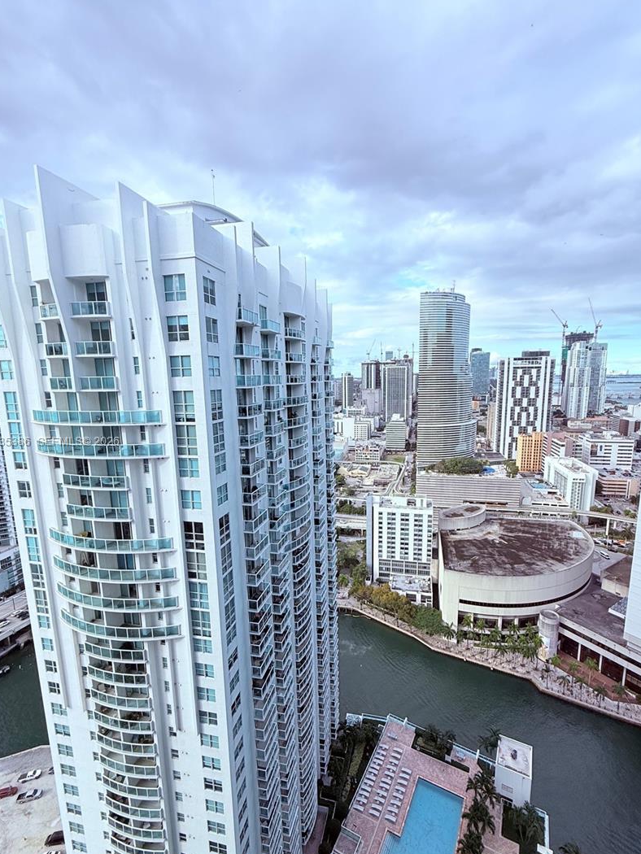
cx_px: 335
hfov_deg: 78.1
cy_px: 442
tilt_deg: -9.2
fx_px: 395
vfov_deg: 94.4
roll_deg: +0.9
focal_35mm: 16
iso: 50
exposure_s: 1/1145
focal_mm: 2.22
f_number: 2.2
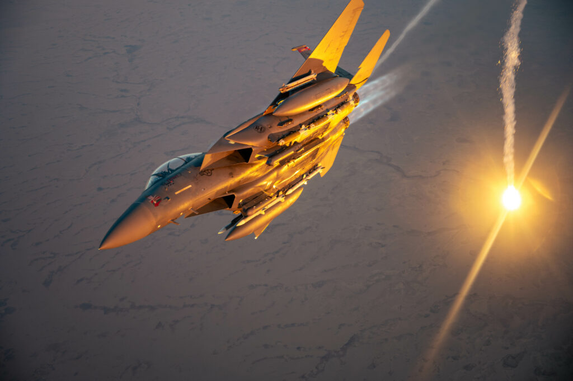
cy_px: 190
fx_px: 732
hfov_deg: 42.8
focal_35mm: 46
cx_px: 286
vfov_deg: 29.2
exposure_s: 1/400
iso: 500
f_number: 2.8
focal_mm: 46
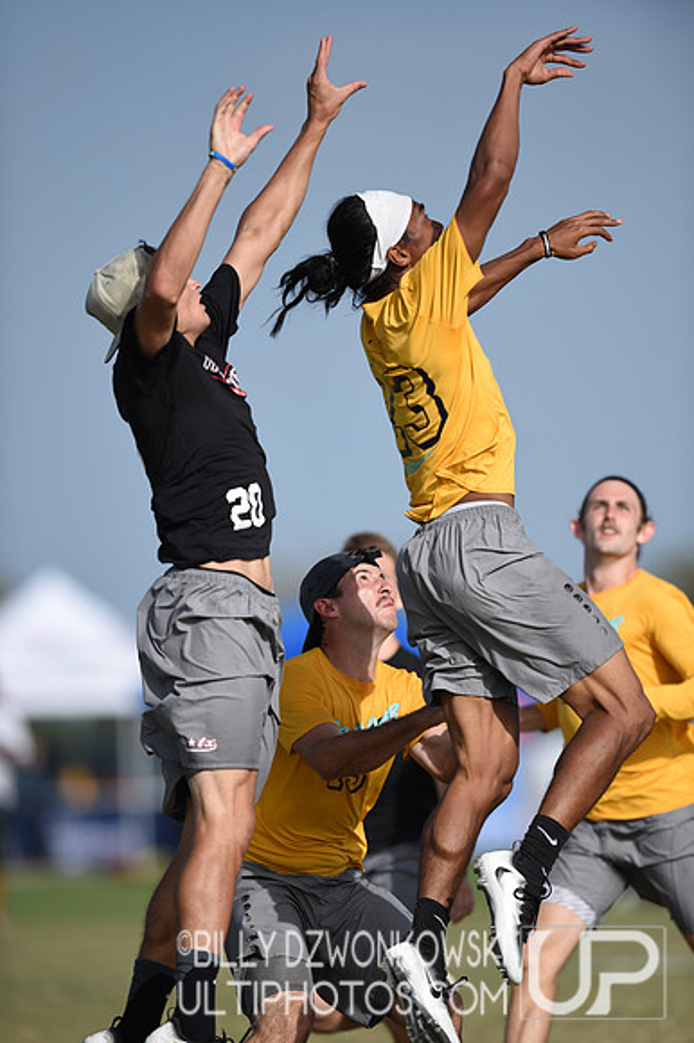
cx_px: 347
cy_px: 522
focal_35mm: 400
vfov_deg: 5.2
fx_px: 11580
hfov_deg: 3.4
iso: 100
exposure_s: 1/2500
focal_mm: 400
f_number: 3.2
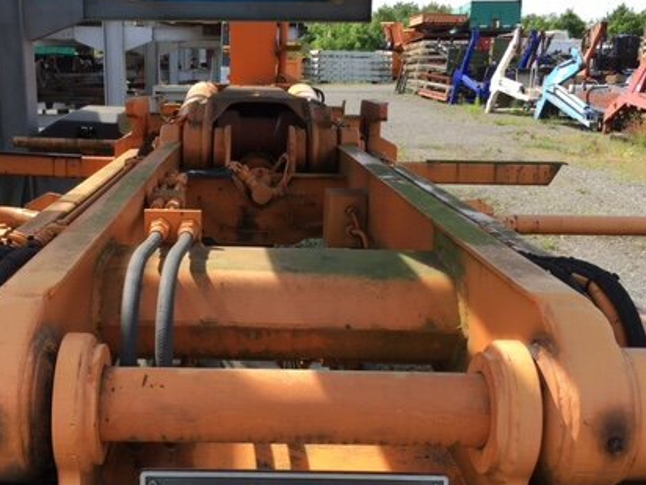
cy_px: 289
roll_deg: +0.8
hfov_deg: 41.8
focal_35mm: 45
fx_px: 840
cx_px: 243
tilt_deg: -16.9
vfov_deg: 32.1
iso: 25
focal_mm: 4.15
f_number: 2.2
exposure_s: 1/490
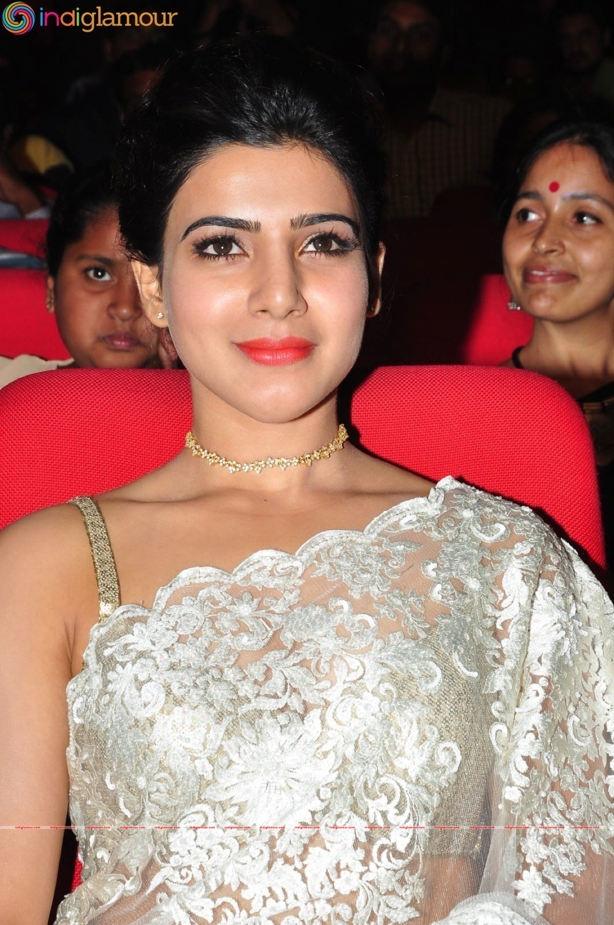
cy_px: 462
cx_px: 307
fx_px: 2540
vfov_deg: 20.6
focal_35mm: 99
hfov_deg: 13.8
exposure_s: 1/125
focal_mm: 66
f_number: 11
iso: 400
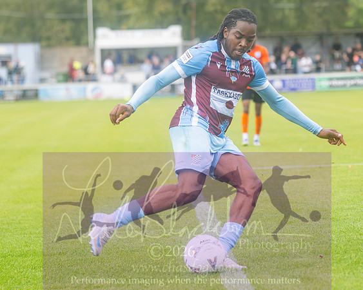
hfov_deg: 10.1
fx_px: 2047
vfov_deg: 8.1
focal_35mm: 191
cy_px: 119
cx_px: 226
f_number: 2.8
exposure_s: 1/1250
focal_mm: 120
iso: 500
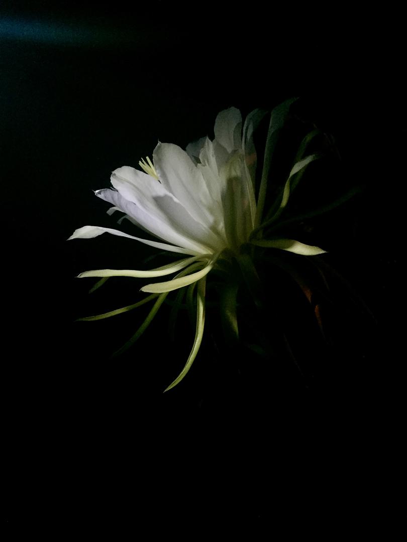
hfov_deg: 48.2
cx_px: 204
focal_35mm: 29
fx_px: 455
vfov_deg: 61.7
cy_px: 271
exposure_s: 1/30
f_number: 2.2
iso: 200
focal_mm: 4.15
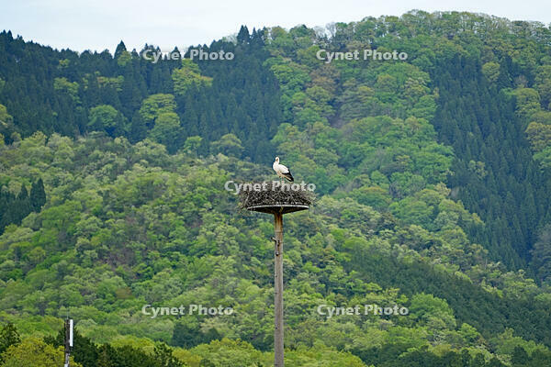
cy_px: 184
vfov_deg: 5.5
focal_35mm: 248
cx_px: 276
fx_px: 3795
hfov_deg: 8.3
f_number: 5.6
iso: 400
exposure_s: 1/1250
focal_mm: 248
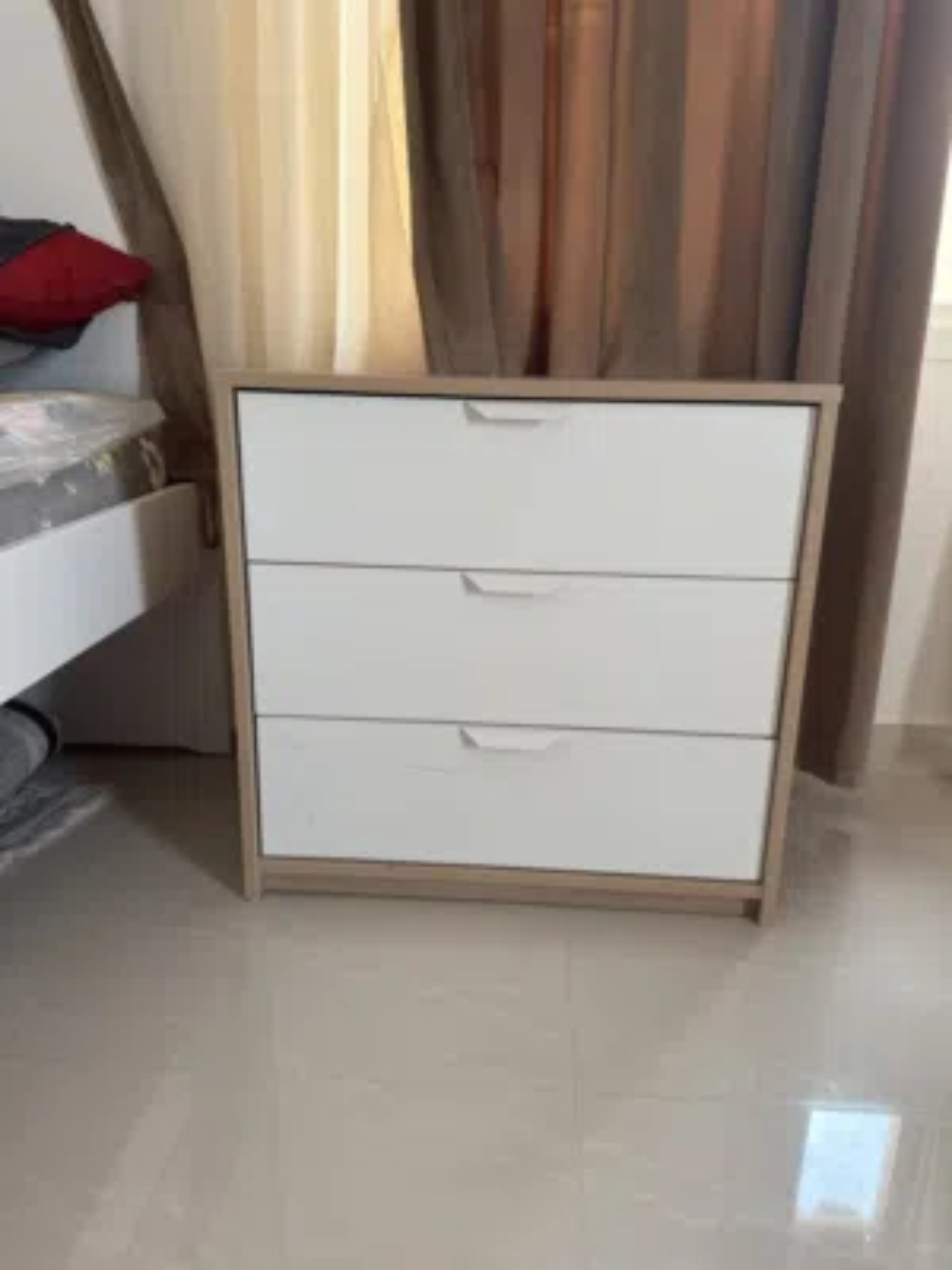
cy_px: 635
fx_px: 880
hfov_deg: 56.8
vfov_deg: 71.6
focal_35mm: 24
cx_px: 476
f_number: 1.78
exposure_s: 1/93
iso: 200
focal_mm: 6.76
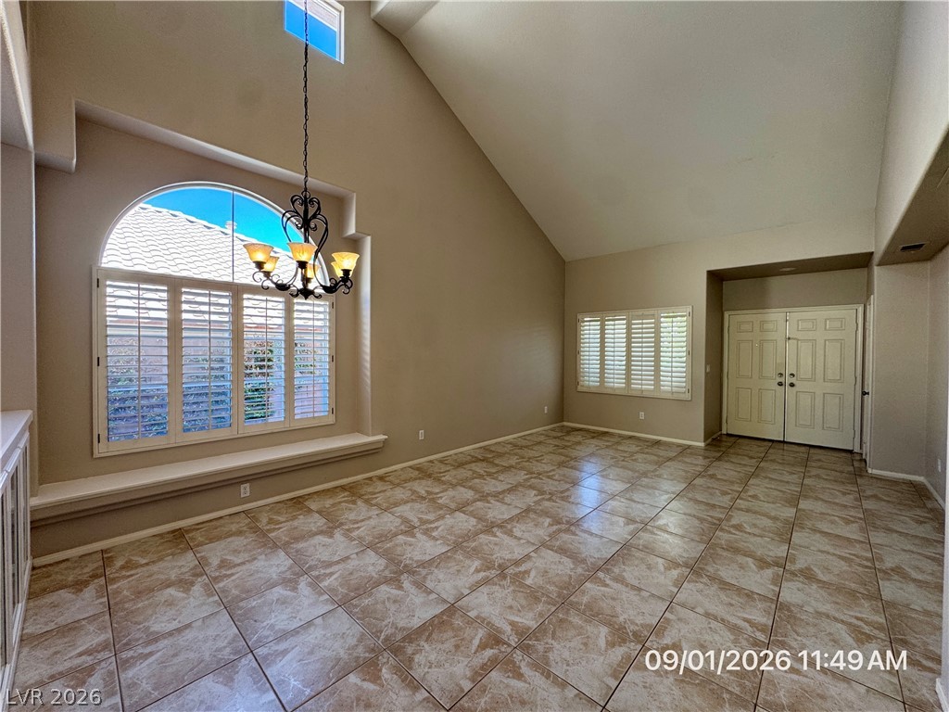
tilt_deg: -1.8
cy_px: 356
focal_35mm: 14
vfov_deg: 85.7
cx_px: 474
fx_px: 384
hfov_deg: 102.1
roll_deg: -1.2
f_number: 2.2
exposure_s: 1/120
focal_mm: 2.22
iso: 100
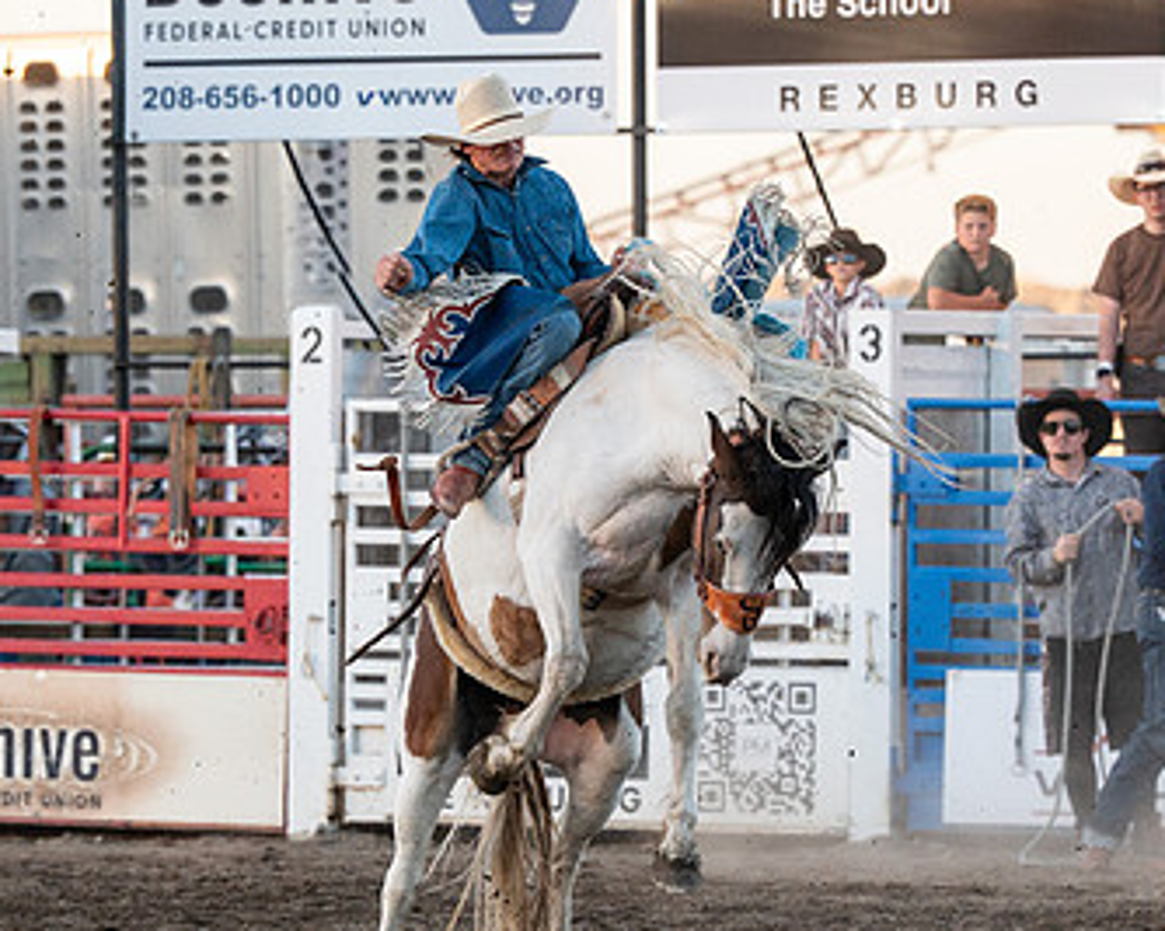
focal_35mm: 351
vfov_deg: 4.4
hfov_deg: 5.5
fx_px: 12099
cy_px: 583
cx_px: 716
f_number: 5
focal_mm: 190
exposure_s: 1/1250
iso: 1000
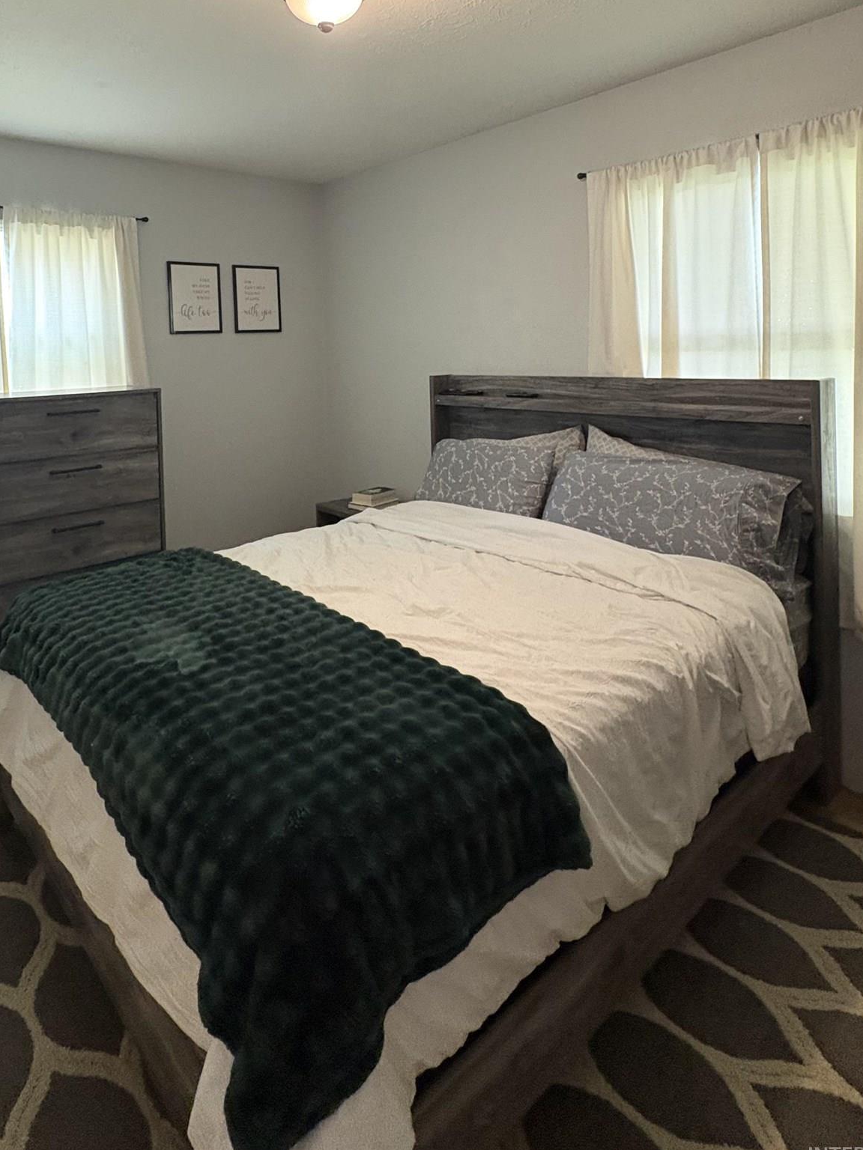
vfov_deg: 76.1
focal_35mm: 21
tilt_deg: -2.5
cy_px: 370
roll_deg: +0.9
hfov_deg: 62.7
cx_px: 334
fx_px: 698
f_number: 2.2
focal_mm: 2.22
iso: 640
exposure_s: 1/60
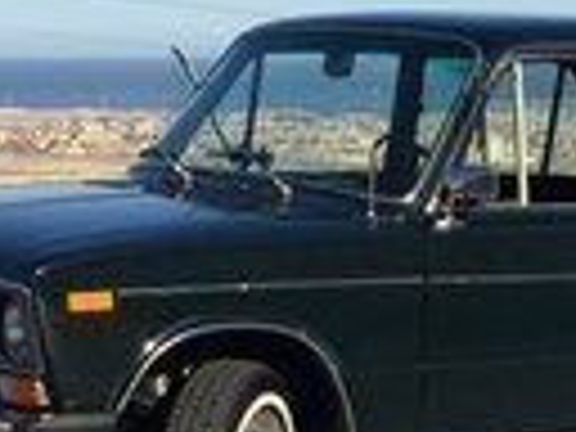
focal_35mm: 149
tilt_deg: -16.8
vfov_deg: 9.6
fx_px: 2479
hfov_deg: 13.2
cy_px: 731
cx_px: 387
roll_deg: +3.2
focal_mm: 4.15
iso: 32
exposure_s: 1/1582
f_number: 2.2
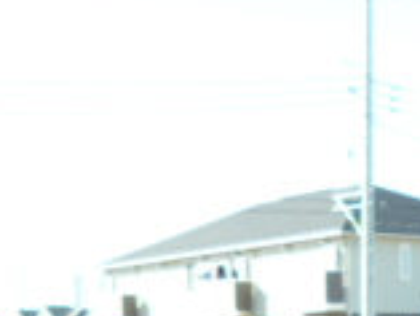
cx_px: 326
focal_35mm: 114
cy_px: 586
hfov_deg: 17.1
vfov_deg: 11.9
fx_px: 1384
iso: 160
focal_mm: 5
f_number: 3.1
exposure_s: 1/200
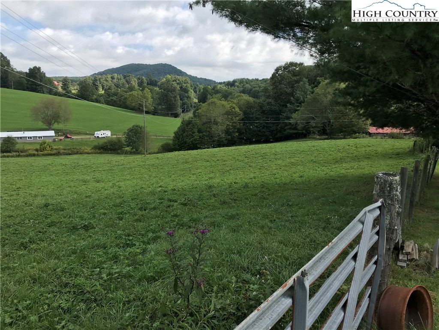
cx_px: 220
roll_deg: -0.6
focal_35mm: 28
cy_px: 165
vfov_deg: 49.7
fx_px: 355
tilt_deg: -8.9
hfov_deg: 63.4
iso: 20
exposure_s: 1/1168
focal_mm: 3.99
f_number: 1.8
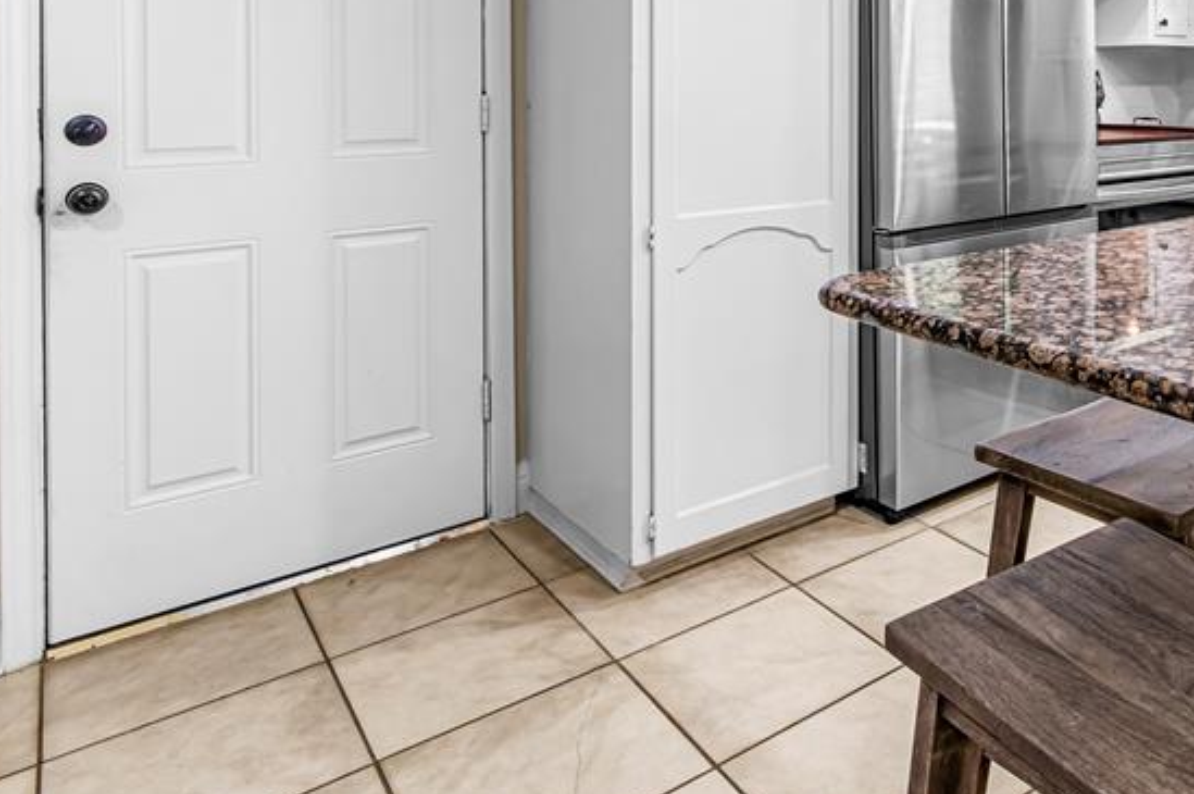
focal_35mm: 28
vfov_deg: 42.2
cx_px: 994
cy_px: 67
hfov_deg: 59.1
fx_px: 928
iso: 100
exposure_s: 1.6
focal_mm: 10
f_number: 11
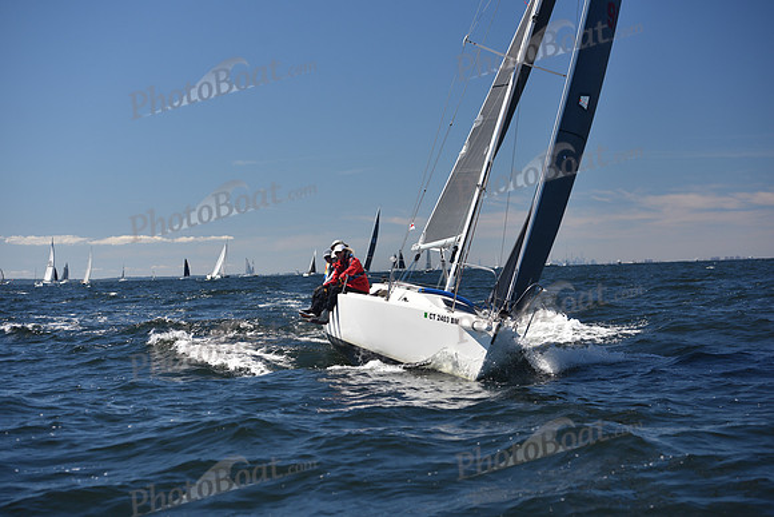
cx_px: 387
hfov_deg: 27.0
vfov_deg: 18.2
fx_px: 1613
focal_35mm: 75
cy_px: 258
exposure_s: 1/1000
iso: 200
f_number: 4.5
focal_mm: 75
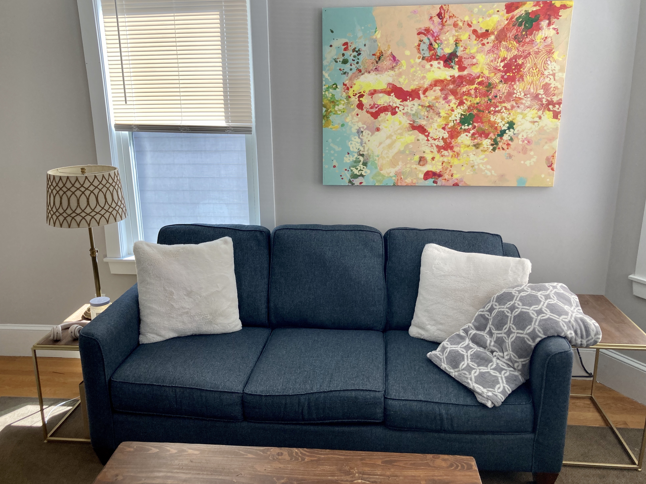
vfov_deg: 48.2
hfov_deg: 61.6
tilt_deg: -14.9
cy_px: 238
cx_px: 312
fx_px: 541
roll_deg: -0.3
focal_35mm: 29
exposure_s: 1/121
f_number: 1.8
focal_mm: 3.99
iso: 50
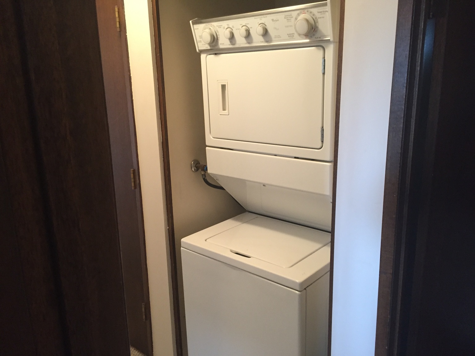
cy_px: 178
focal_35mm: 29
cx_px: 238
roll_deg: +1.1
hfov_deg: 61.7
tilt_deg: -15.2
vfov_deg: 48.2
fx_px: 398
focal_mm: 4.15
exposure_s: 1/24
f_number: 2.2
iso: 250
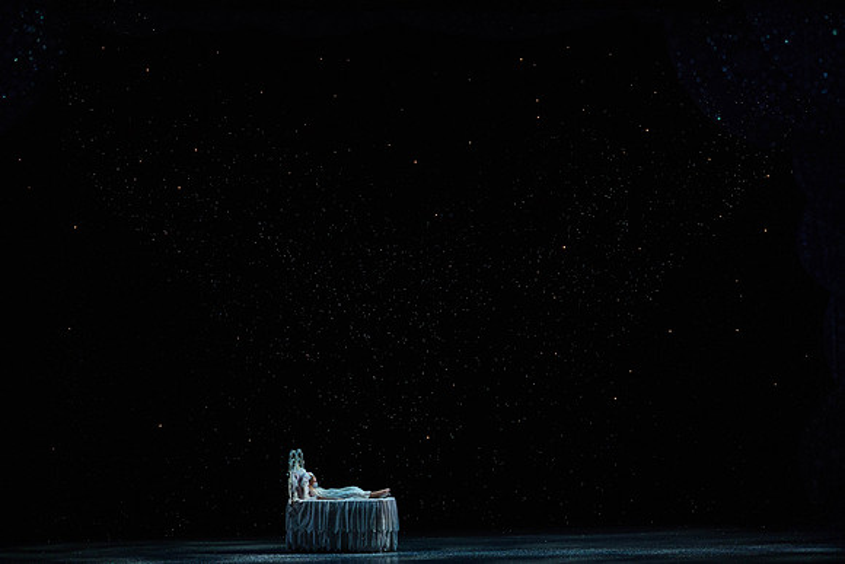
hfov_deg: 19.8
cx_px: 422
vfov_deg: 13.3
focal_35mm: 103
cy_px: 282
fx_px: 2418
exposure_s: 1/320
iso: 5000
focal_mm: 103
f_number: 2.8
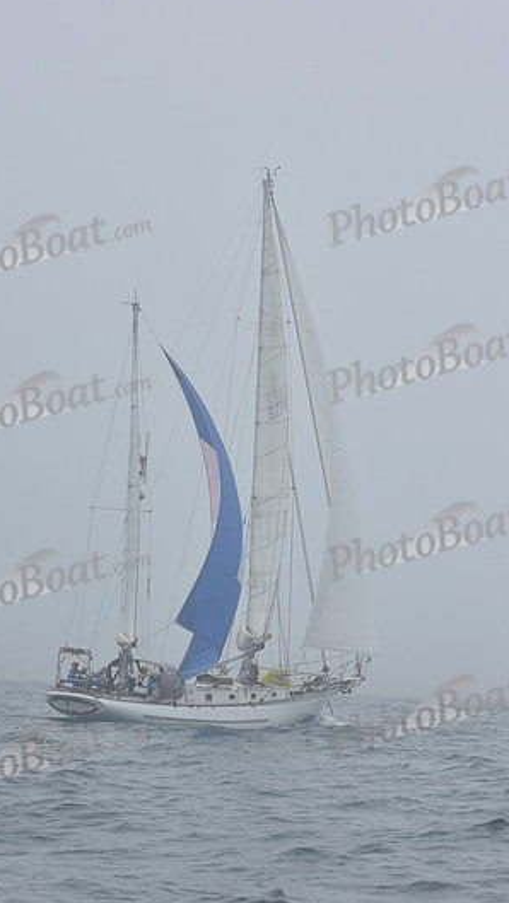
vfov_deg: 13.9
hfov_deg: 7.8
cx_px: 240
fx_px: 3715
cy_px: 473
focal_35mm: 155
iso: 250
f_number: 10
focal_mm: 135
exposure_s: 1/800
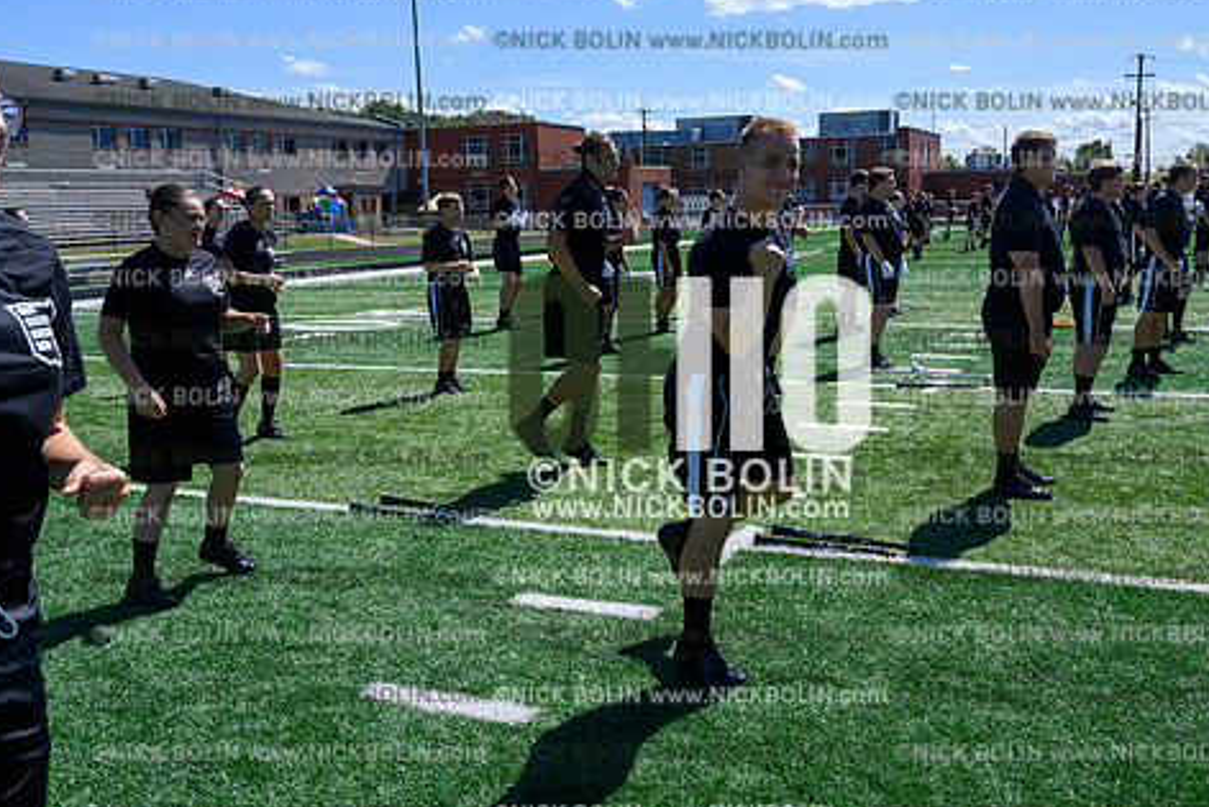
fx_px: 1176
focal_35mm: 35
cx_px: 689
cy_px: 398
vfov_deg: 37.9
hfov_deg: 54.2
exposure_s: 1/500
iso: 160
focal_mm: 28.5
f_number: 8
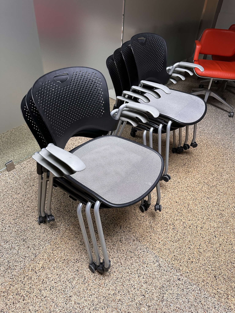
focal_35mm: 24
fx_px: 217
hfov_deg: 56.8
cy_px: 156
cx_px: 118
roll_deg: -4.5
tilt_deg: -37.7
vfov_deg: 71.6
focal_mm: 6.86
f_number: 1.78
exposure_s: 1/50
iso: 250
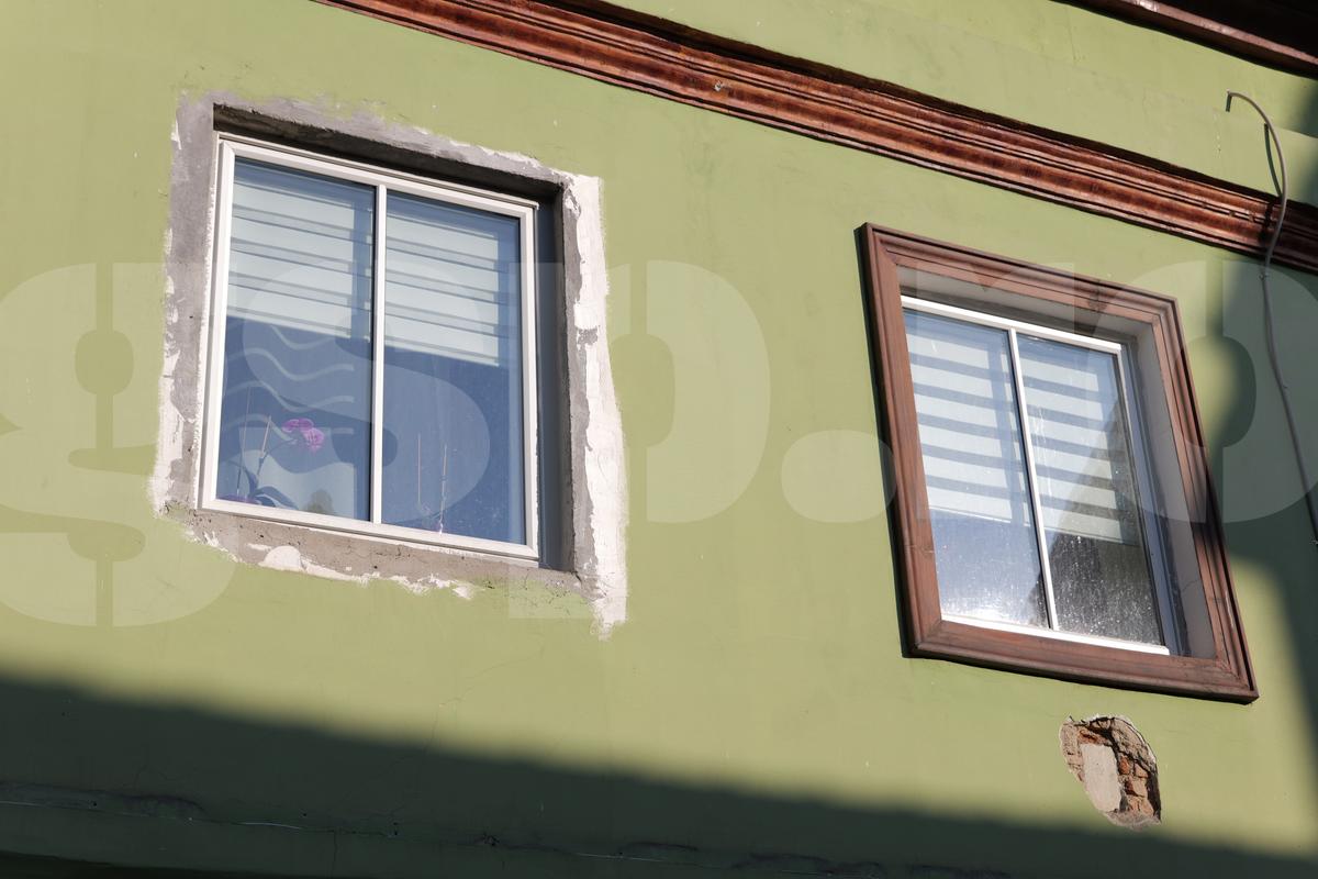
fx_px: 2050
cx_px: 659
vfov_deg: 24.2
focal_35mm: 56
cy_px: 440
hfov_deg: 35.6
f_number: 4
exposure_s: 1/1000
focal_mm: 56
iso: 50
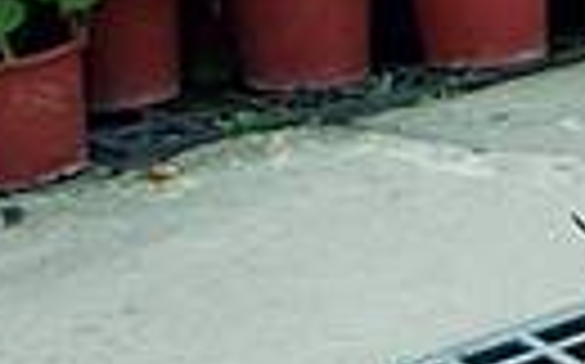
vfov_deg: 5.7
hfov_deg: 7.2
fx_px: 3648
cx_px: 2182
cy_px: -11
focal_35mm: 229
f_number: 2.5
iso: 200
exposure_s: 1/125
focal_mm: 14
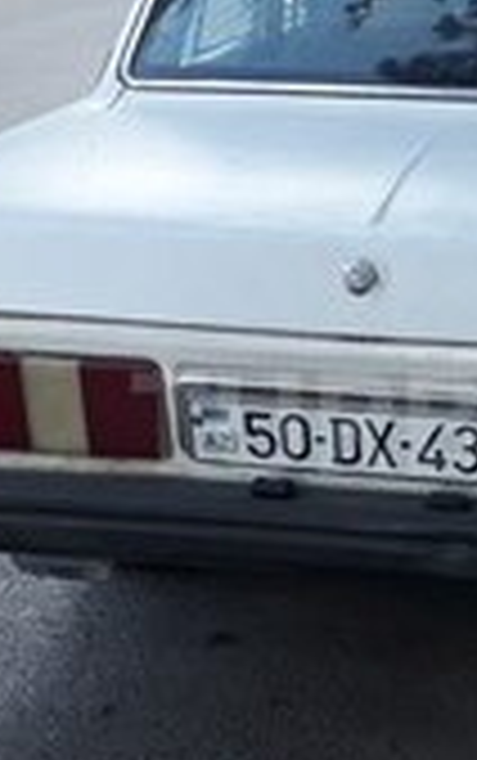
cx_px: 477
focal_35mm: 84
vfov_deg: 24.6
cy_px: 423
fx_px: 1743
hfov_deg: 15.3
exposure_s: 1/50
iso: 40
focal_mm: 3.6
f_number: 1.9
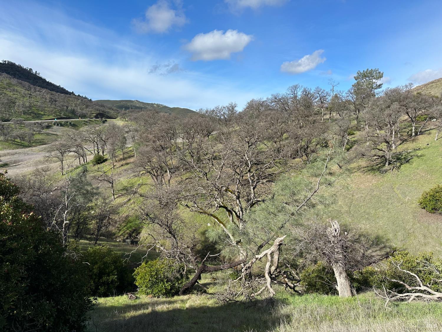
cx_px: 221
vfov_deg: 56.8
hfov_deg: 71.6
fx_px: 306
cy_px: 166
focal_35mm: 24
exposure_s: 1/4016
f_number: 1.78
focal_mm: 6.86
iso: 80
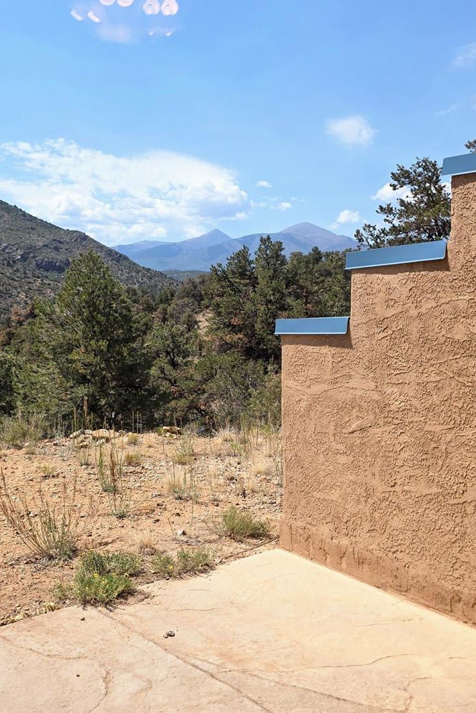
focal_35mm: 36
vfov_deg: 53.1
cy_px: 339
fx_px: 714
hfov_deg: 36.7
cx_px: 177
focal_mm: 6.3
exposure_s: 1/4889
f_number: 1.7
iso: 80
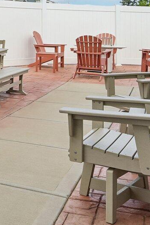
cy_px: 26
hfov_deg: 18.7
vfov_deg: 30.6
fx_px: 393
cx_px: -84
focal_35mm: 63
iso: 100
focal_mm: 16
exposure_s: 1/200
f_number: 8
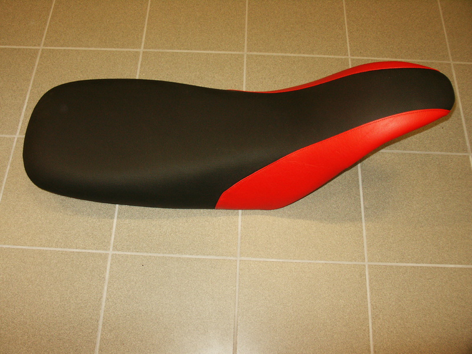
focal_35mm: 35
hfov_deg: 52.6
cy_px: 177
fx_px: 477
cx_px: 236
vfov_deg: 40.7
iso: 200
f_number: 3
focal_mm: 7.18
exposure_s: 1/45
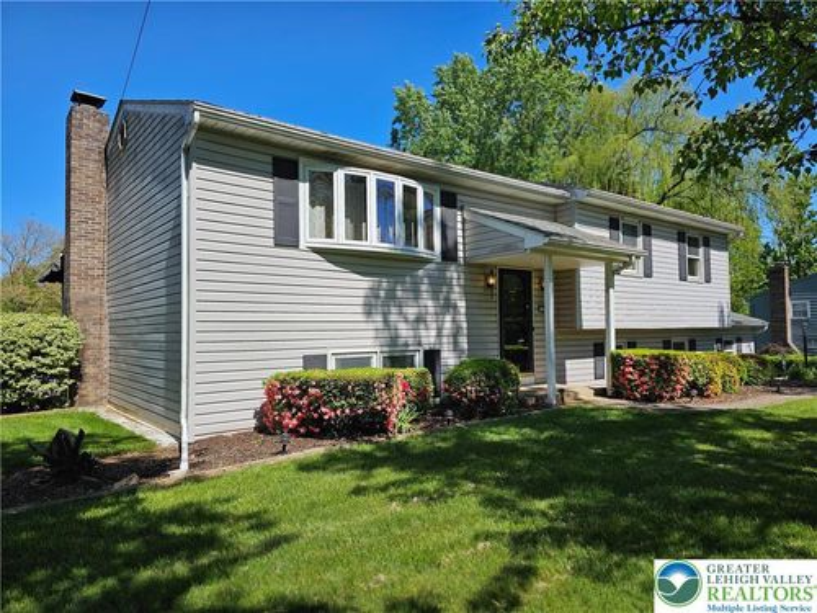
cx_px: 408
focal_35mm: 23
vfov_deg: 58.9
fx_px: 543
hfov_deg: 73.9
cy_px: 306
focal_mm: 6.3
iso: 20
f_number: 1.7
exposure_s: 1/1252
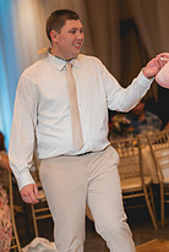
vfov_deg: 18.7
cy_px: 170
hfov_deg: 12.5
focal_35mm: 109
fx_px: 765
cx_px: 143
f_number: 2
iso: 1250
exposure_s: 1/200
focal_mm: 50
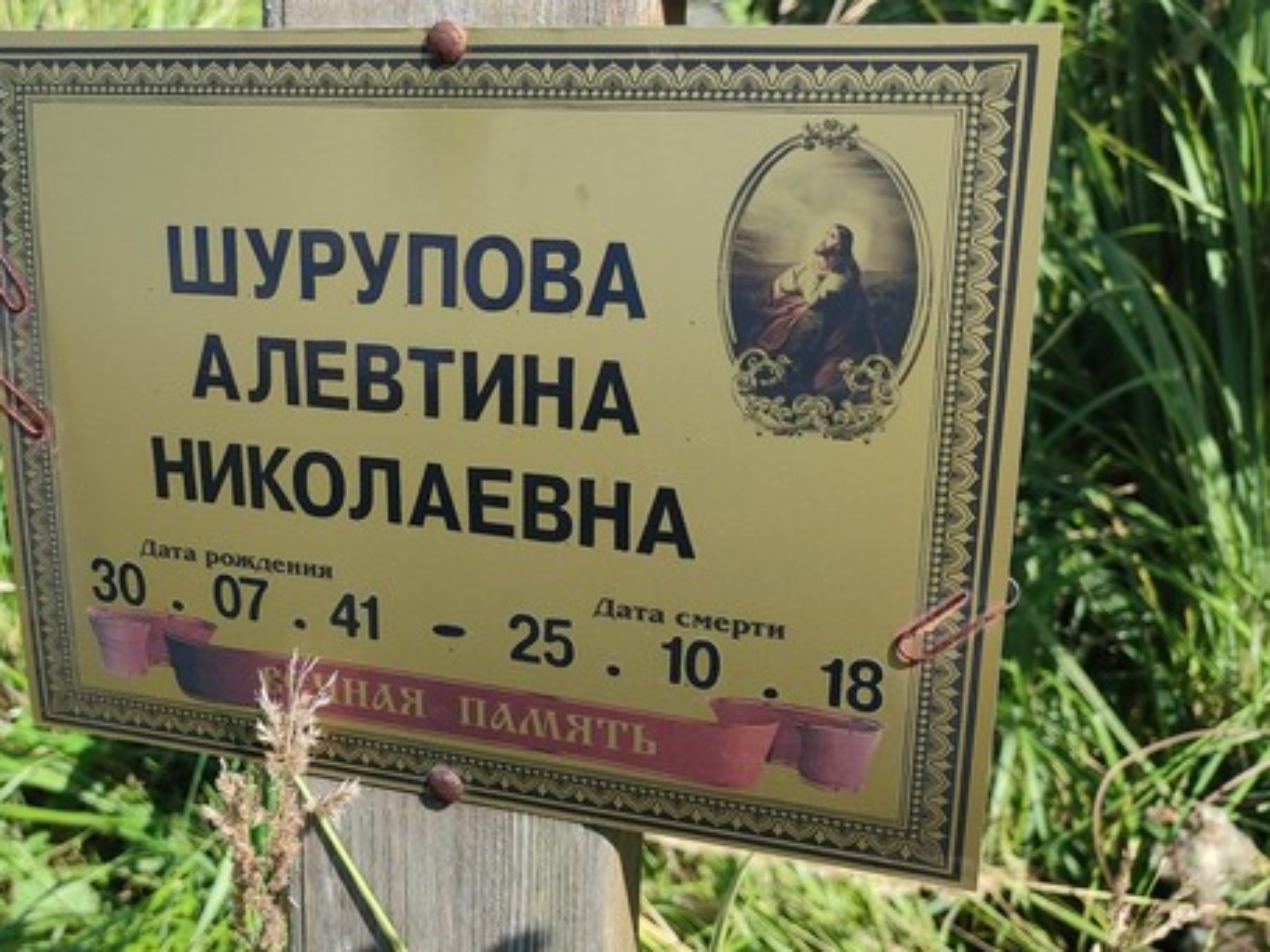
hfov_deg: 41.6
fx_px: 1614
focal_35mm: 44
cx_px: 307
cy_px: 433
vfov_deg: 32.8
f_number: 1.9
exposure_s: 1/306
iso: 50
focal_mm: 6.04
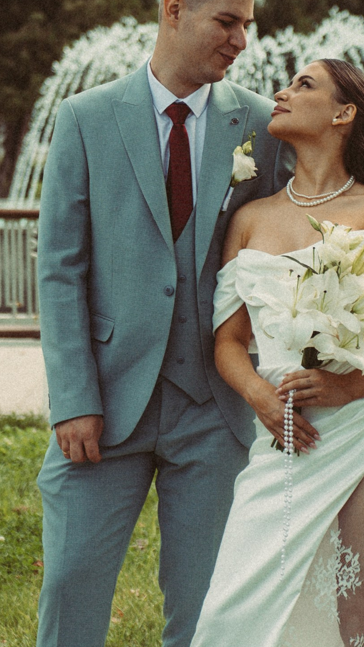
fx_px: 2848
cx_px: 261
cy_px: 230
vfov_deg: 12.9
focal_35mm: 166
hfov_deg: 7.3
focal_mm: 56
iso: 200
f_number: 2.8
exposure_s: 1/2500
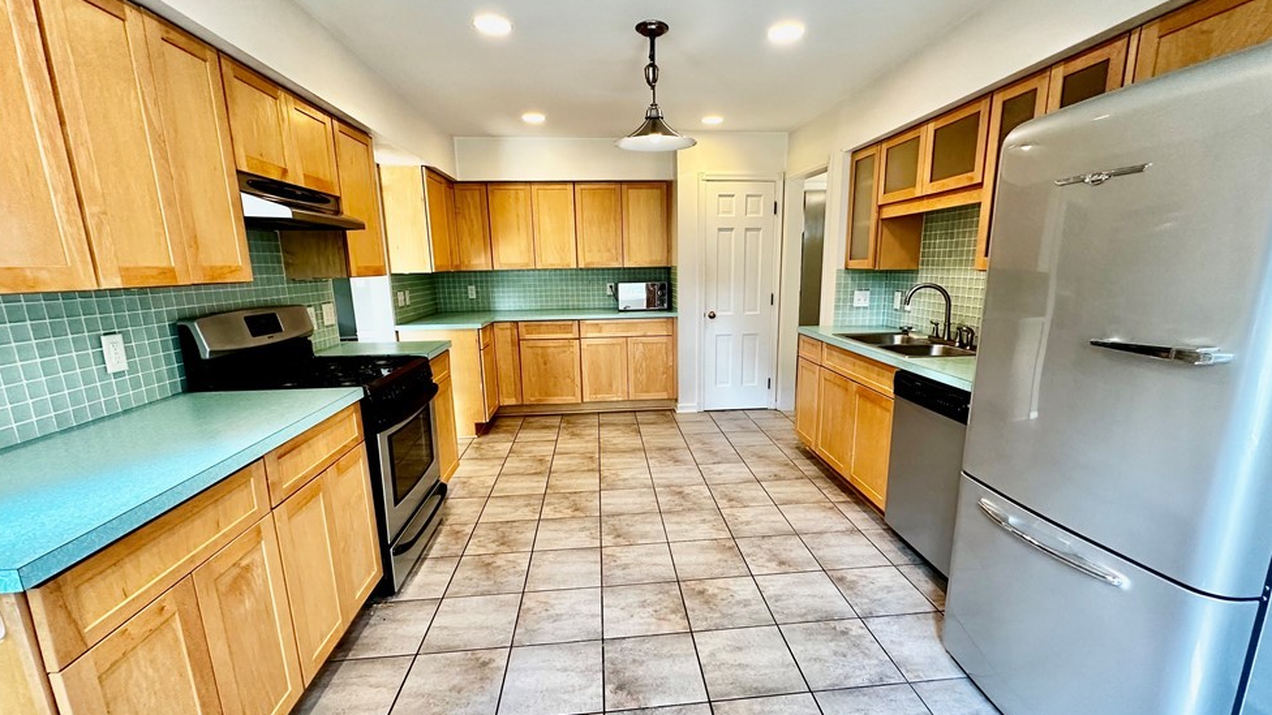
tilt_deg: -12.6
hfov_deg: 99.3
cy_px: 379
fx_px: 540
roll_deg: +1.0
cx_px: 653
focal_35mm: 16
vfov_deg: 67.0
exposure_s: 1/60
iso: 250
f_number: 2.2
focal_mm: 2.22
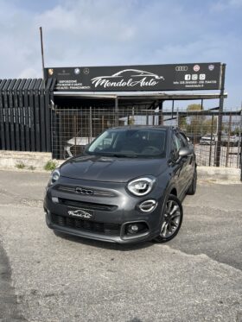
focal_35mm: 26
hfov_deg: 53.1
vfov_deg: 67.3
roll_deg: -0.5
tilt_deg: -8.1
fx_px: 242
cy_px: 161
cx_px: 121
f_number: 1.6
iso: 50
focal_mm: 5.1
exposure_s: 1/3413
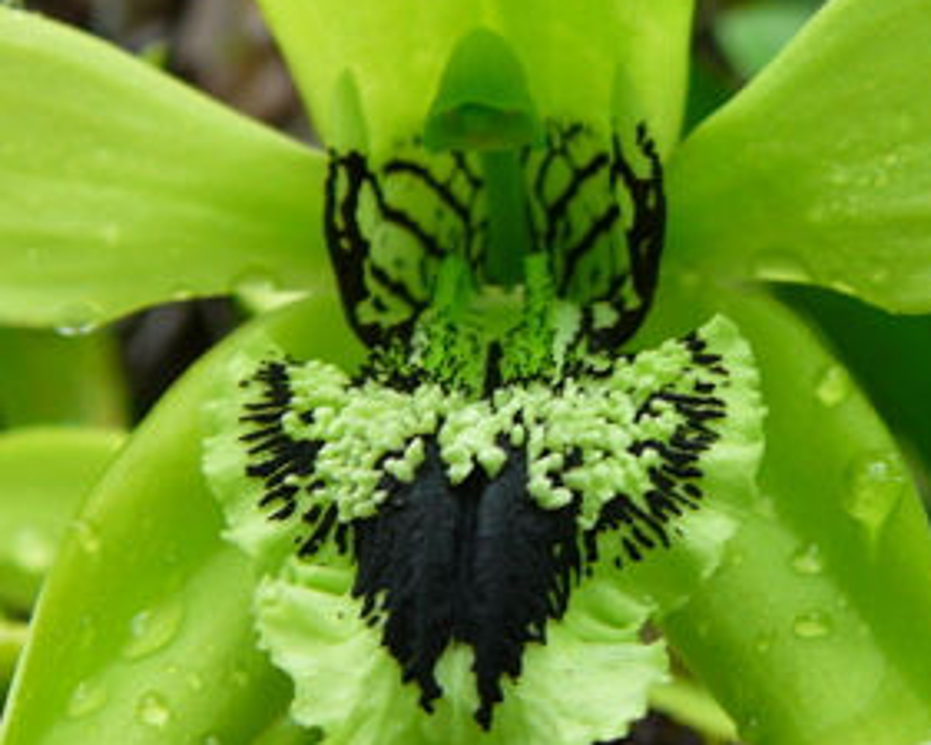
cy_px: 427
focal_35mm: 57
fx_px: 1571
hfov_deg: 33.0
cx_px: 504
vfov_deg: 26.7
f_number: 3.1
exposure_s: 1/80
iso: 80
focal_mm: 6.1
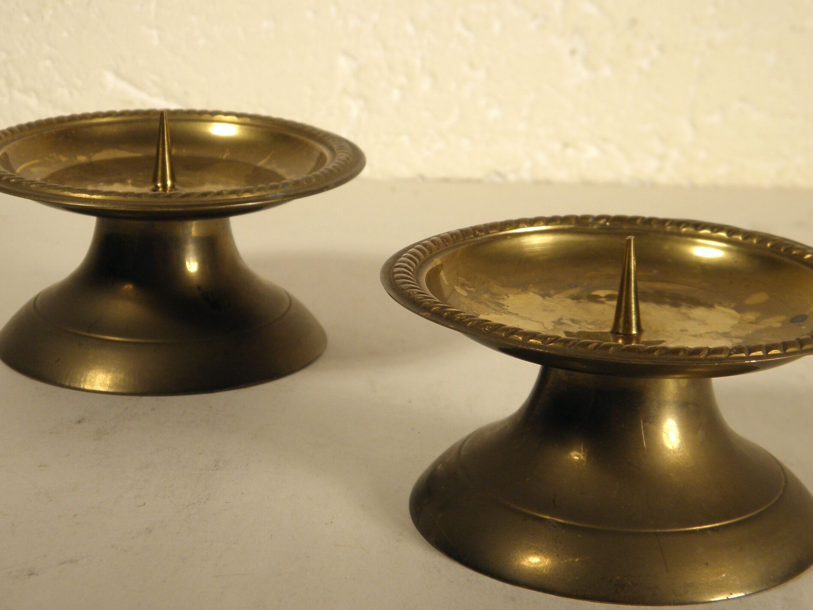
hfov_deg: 26.7
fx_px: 1714
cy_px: 261
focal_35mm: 73
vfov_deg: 20.1
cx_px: 422
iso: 100
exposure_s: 1/80
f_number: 4.1
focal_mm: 9.7
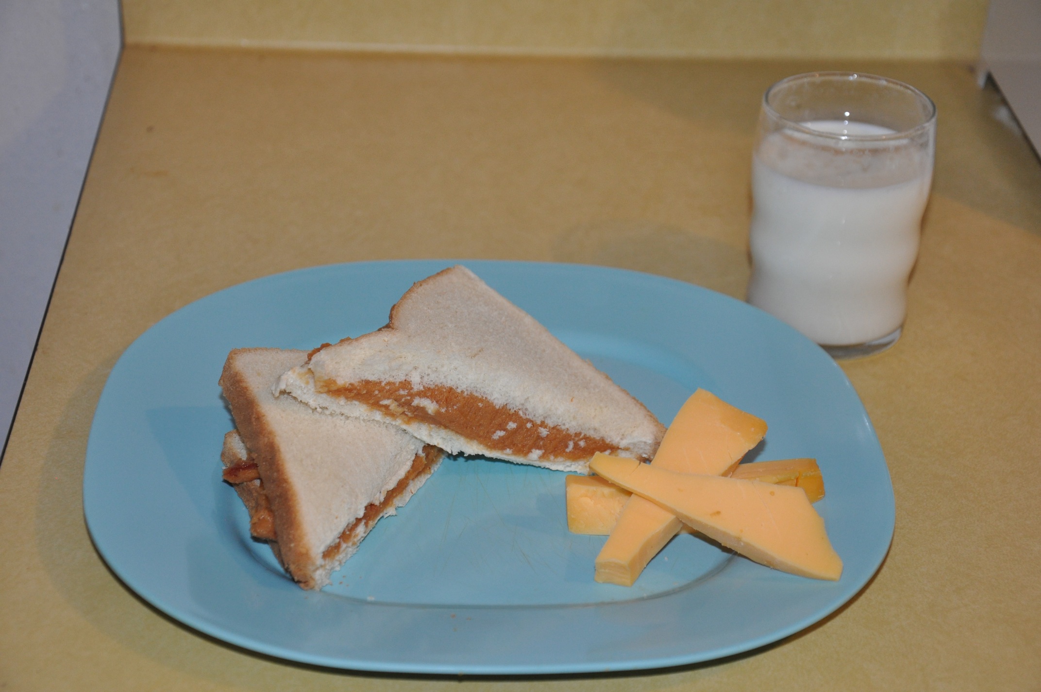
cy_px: 346
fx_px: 2253
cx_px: 520
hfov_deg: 26.0
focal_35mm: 78
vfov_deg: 17.4
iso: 800
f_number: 5
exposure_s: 1/60
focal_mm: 52
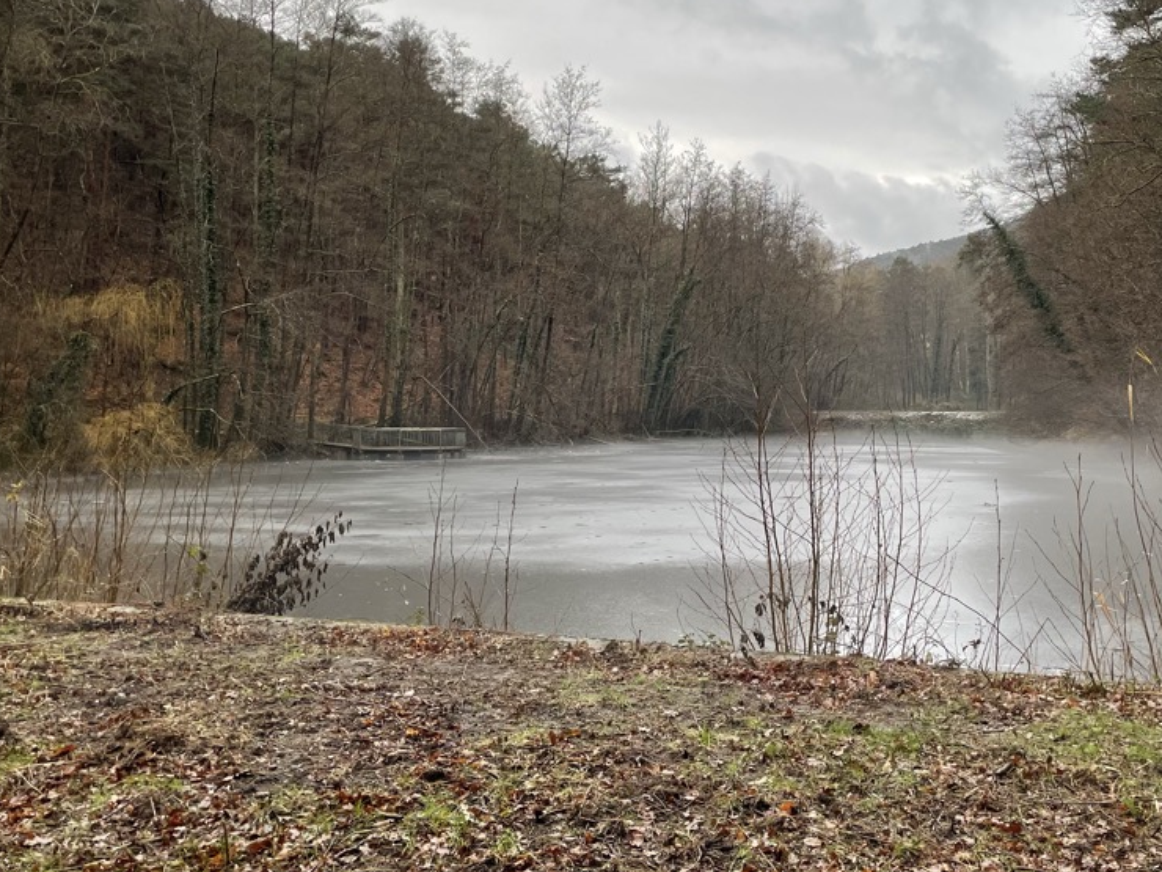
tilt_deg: +0.7
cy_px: 317
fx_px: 1208
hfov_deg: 51.2
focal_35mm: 36
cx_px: 661
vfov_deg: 39.3
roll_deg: +0.9
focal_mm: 4.2
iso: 40
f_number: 1.6
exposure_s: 1/121
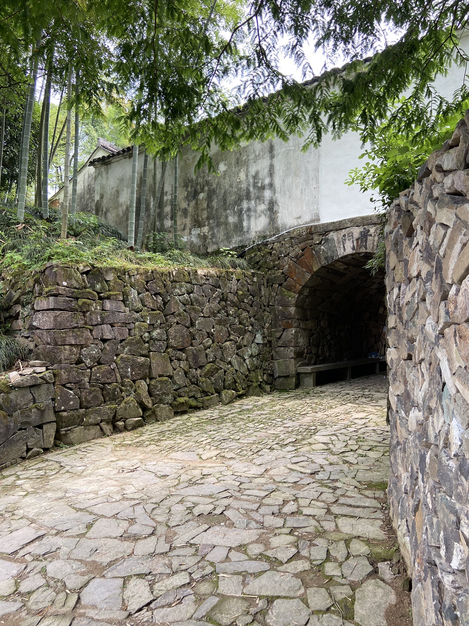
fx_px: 470
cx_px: 234
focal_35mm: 26
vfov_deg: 67.3
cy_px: 313
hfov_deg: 53.1
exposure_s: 1/235
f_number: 1.8
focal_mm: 4.25
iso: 32
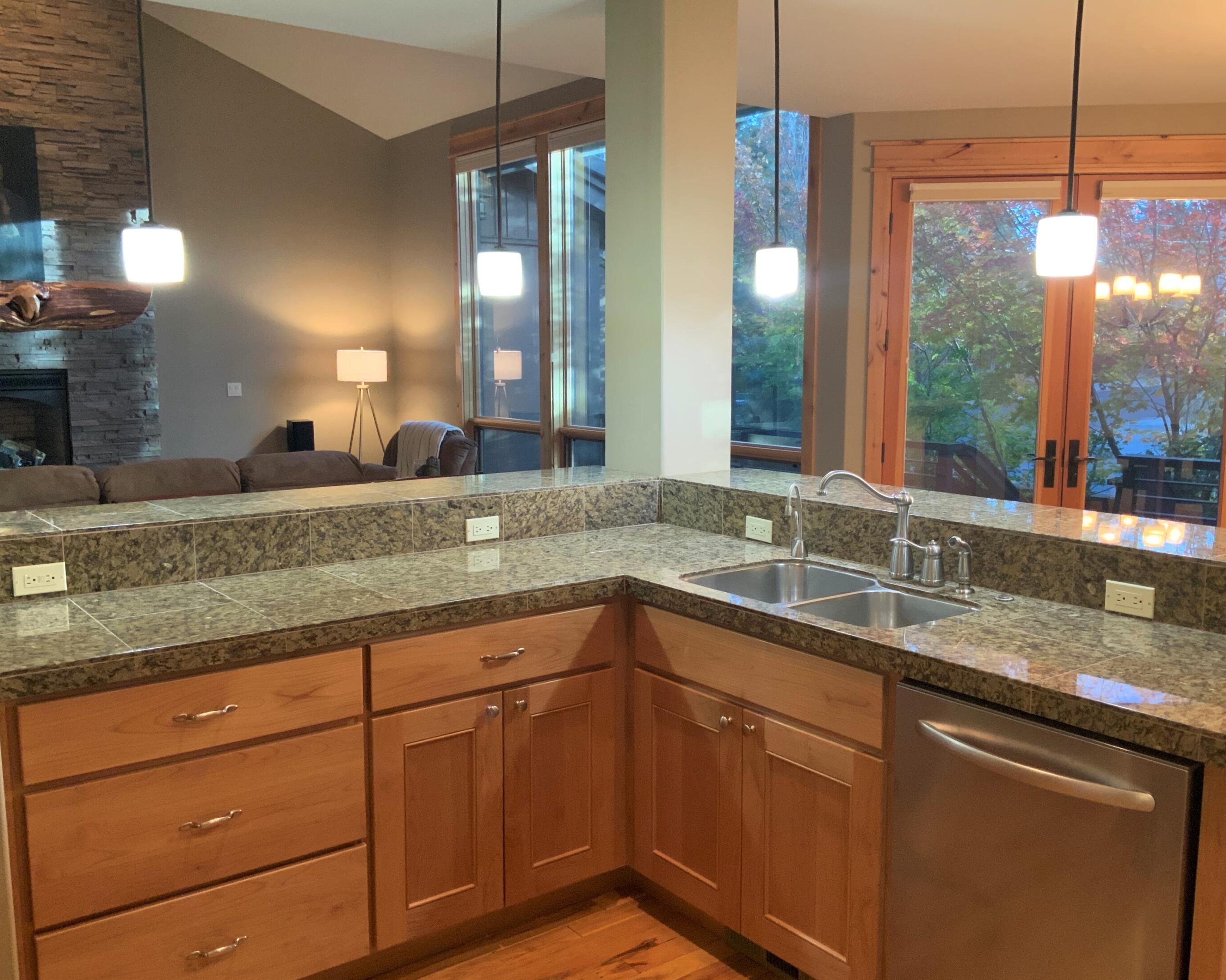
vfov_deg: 47.1
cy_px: 498
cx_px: 637
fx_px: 1125
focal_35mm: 31
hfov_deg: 57.2
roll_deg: -0.9
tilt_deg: -7.0
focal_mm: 3
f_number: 1.8
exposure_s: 1/60
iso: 200
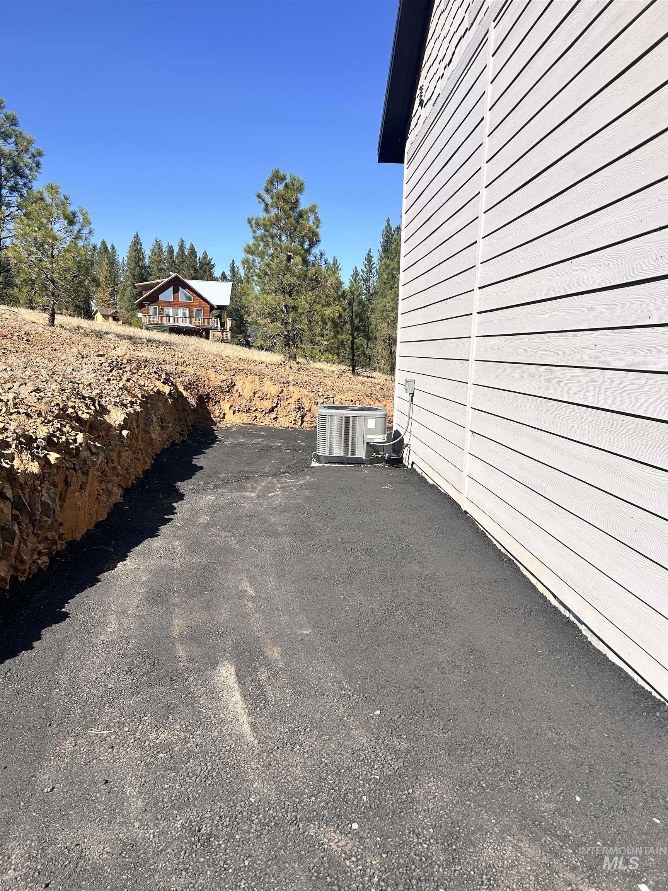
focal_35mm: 26
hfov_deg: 53.1
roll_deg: -2.0
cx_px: 334
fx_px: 669
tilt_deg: -6.1
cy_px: 446
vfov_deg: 67.3
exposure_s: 1/3257
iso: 50
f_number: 1.5
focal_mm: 5.7
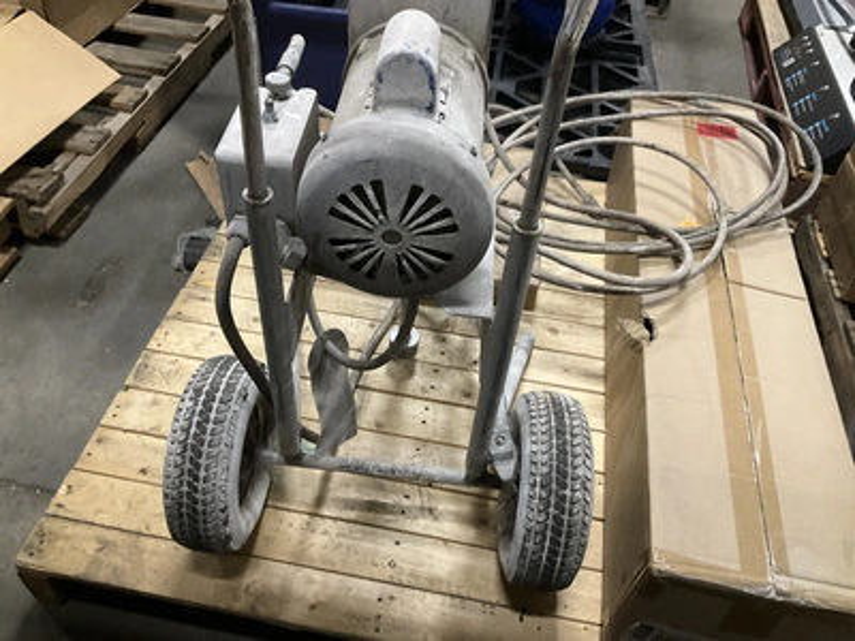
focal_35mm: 29
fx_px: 716
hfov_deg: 61.7
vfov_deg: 48.2
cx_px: 428
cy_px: 320
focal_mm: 3
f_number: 1.8
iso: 320
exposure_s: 1/60
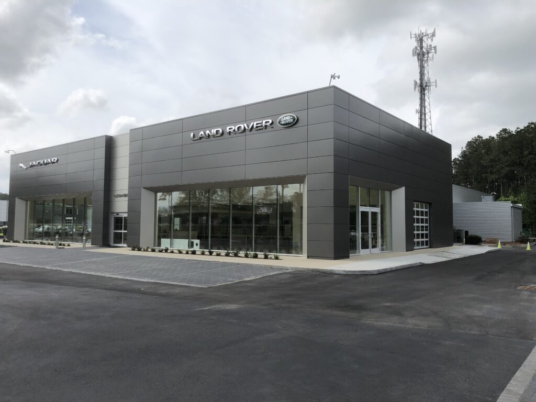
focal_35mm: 28
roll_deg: -0.3
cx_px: 268
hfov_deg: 63.4
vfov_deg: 49.7
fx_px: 434
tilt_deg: +3.5
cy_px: 201
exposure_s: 1/2558
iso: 20
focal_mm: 4
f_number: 1.8
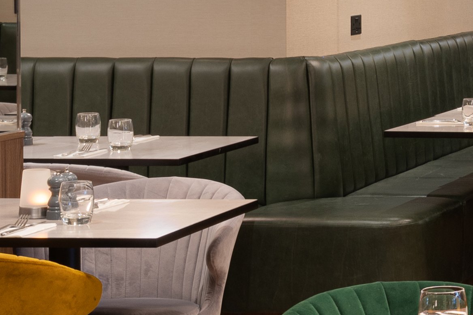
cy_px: -24
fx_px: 2022
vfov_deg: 8.8
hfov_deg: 11.8
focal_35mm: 154
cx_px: 968
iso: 400
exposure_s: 1/40
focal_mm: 30
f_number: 13
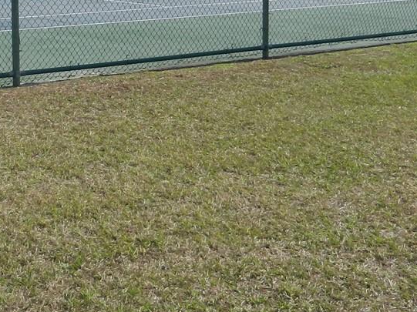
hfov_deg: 25.5
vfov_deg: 19.2
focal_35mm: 74
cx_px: 44
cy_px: -12
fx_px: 891
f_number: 3.5
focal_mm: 4.5
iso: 160
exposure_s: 1/1600
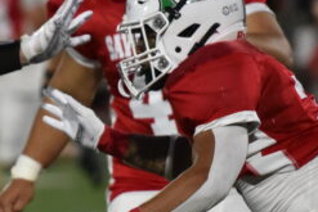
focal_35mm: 972
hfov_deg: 2.1
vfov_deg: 1.4
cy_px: 107
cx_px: -113
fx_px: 8591
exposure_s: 1/2500
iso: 5600
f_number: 2.8
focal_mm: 200
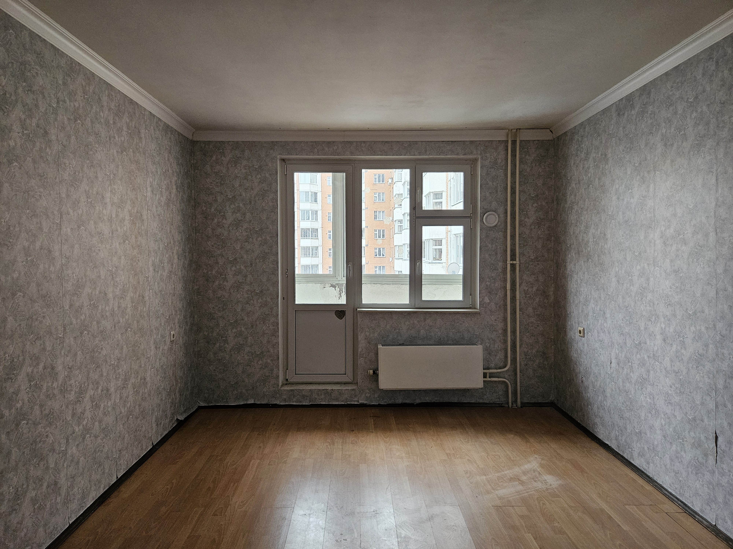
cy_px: 274
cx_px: 366
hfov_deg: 73.9
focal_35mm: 23
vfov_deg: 58.9
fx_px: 487
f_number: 1.8
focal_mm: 5.4
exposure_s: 1/100
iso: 640
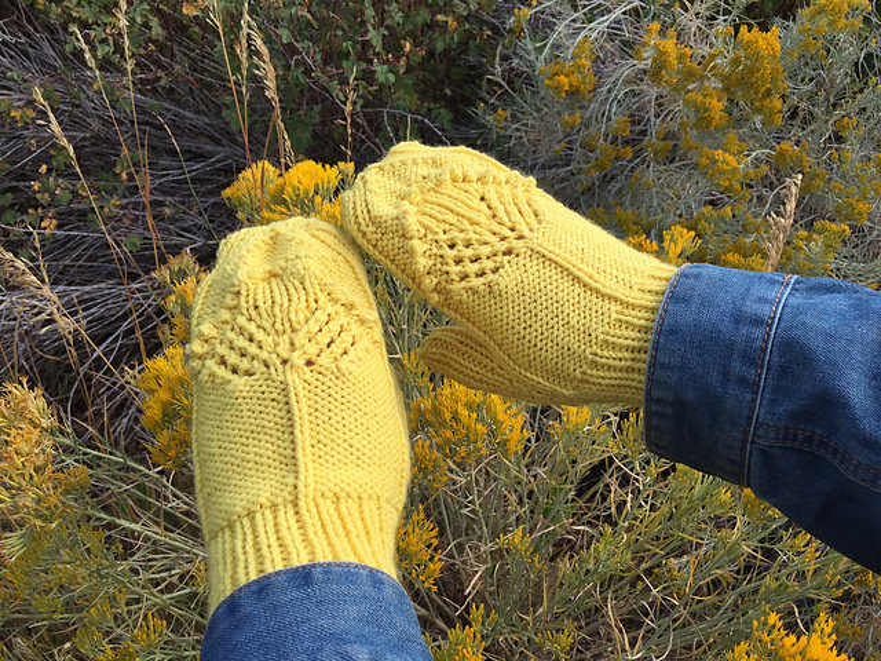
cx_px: 440
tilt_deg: -35.8
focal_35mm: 29
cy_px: 330
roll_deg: -7.7
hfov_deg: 61.7
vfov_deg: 48.2
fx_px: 738
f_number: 2.2
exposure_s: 1/706
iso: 32
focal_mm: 4.15
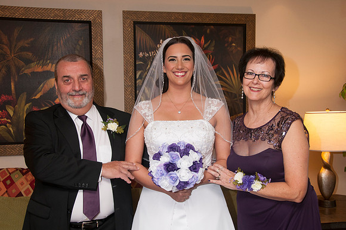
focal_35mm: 46
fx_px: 446
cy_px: 115
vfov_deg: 28.9
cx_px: 173
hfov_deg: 42.4
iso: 400
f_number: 6.3
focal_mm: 31
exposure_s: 1/60
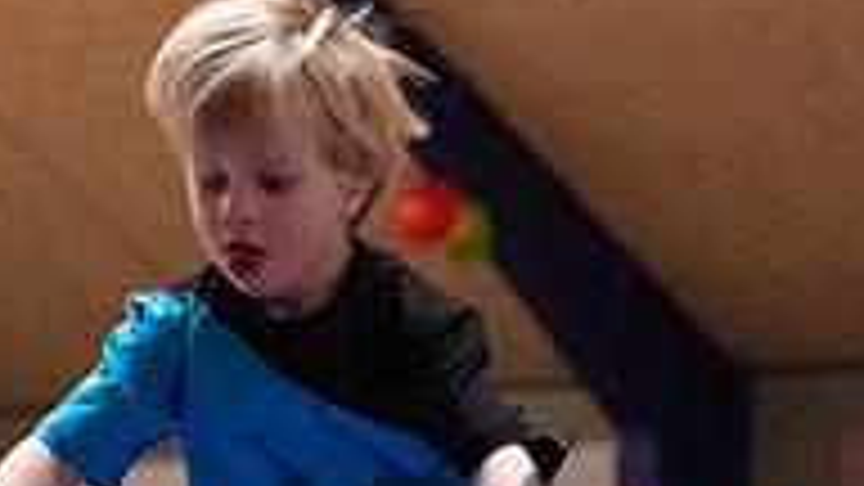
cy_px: 859
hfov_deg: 8.0
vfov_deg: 4.5
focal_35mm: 268
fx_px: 6140
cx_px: 287
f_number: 2.8
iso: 12800
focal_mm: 71
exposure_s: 1/1600
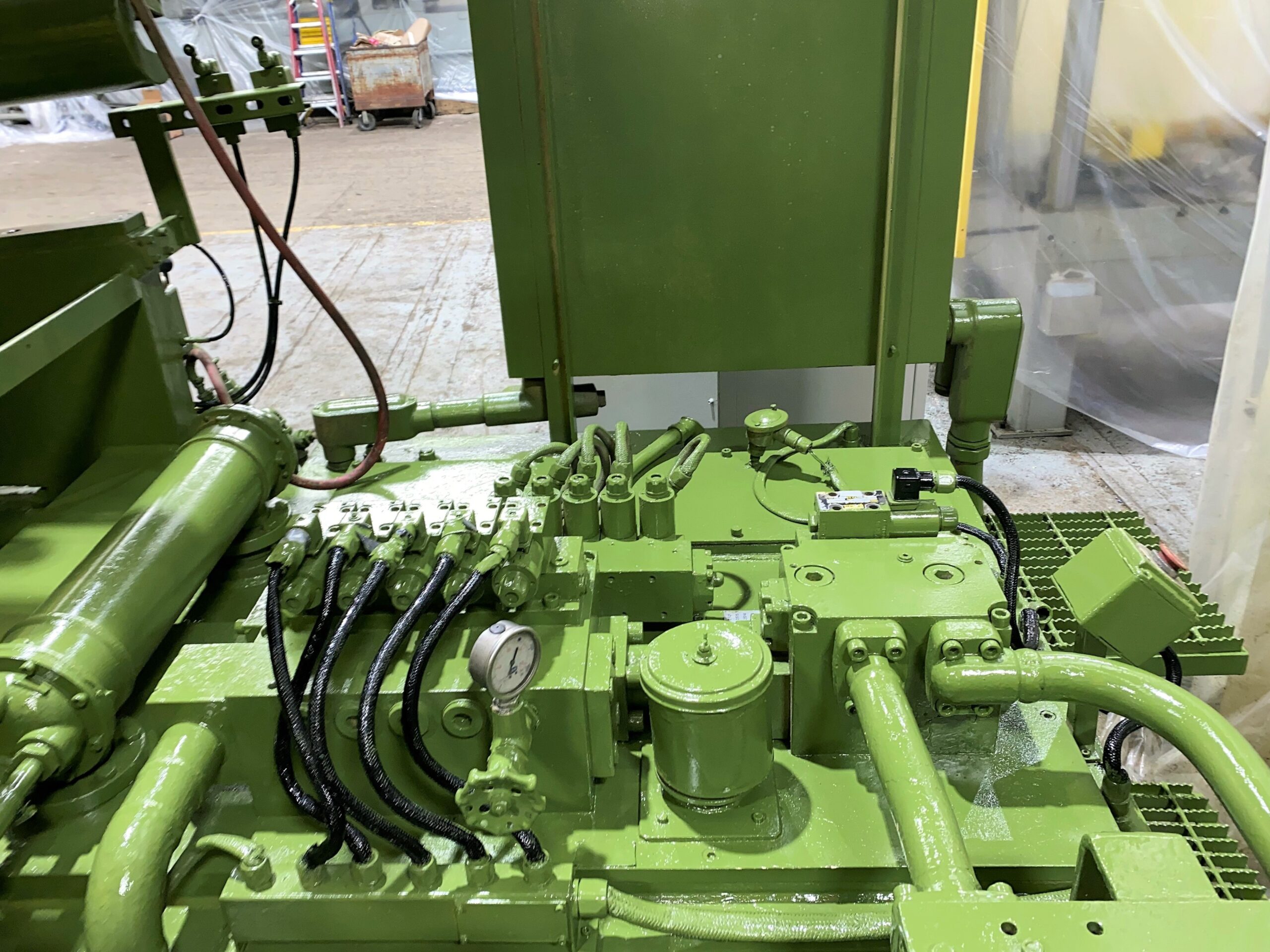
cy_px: 476
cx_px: 635
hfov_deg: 67.3
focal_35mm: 26
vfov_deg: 53.1
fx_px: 954
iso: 50
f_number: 1.8
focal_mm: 4.25
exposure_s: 1/15
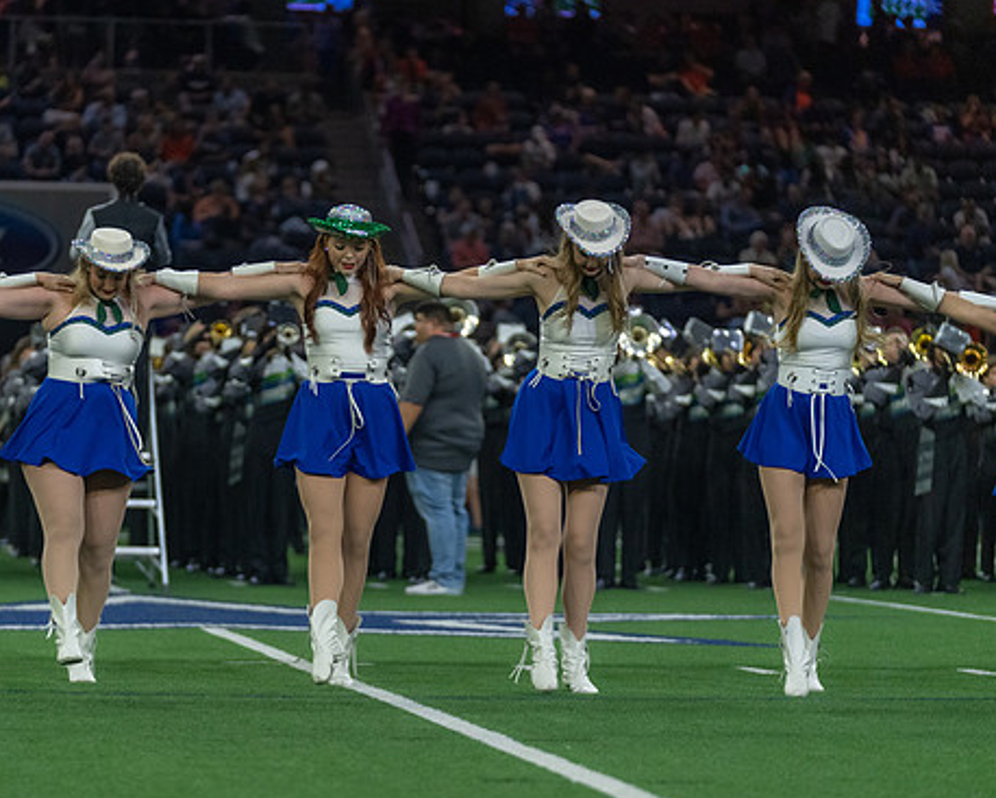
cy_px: 412
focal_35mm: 171
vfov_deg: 9.0
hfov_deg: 11.3
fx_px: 5044
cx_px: 370
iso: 4000
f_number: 2.8
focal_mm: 144
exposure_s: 1/1250
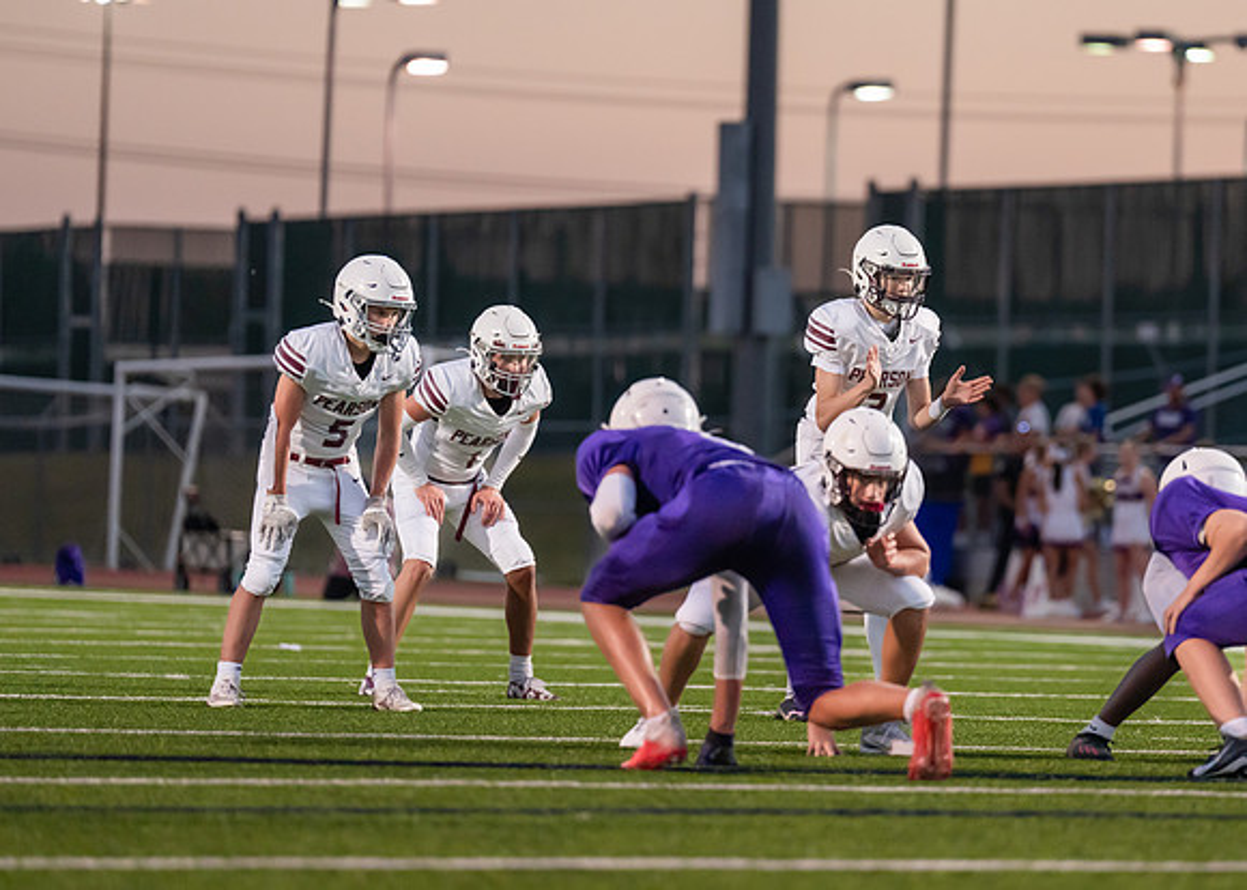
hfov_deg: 7.4
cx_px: 869
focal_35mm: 273
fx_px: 9682
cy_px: 376
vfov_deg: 5.3
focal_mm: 200
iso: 3200
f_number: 2.8
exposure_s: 1/1250
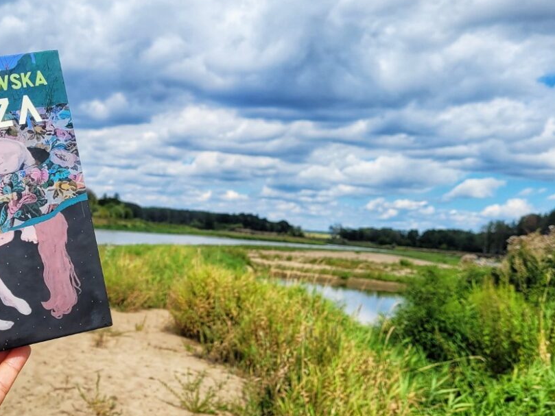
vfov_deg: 32.2
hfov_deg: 40.9
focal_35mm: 45
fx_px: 722
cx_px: 143
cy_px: 221
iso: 40
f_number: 1.8
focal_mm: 5.4
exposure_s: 1/3075
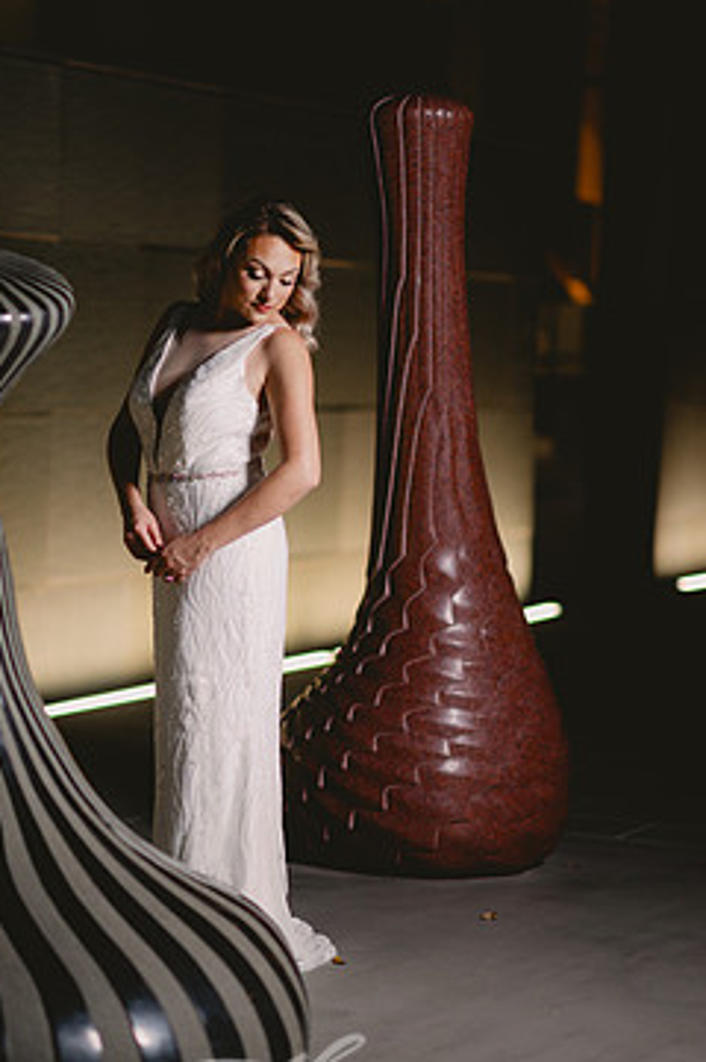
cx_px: 278
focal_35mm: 106
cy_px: 580
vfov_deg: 19.3
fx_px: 3124
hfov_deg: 12.9
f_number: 1.4
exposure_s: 1/100
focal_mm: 85
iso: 250
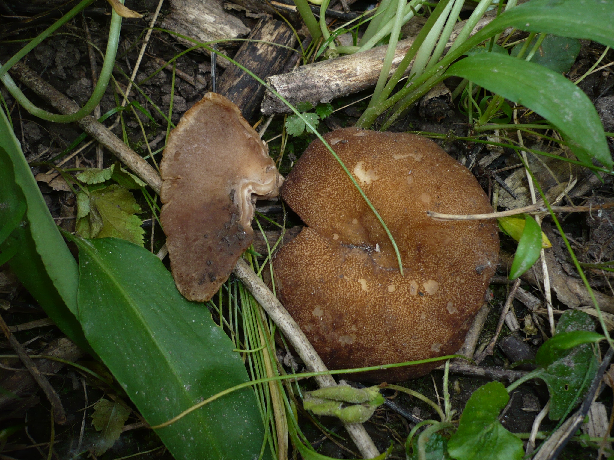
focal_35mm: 35
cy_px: 230
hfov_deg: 52.6
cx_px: 307
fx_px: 621
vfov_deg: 40.7
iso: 100
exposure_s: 1/30
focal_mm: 5.8
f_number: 2.8
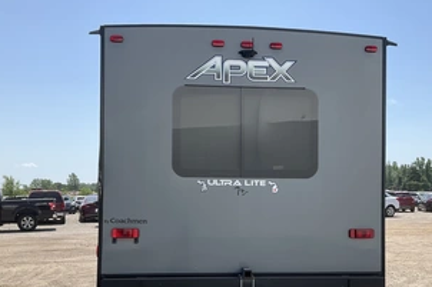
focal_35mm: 40
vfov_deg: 33.0
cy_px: 194
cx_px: 233
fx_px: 480
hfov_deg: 48.4
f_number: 1.8
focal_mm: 3
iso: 25
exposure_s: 1/1675
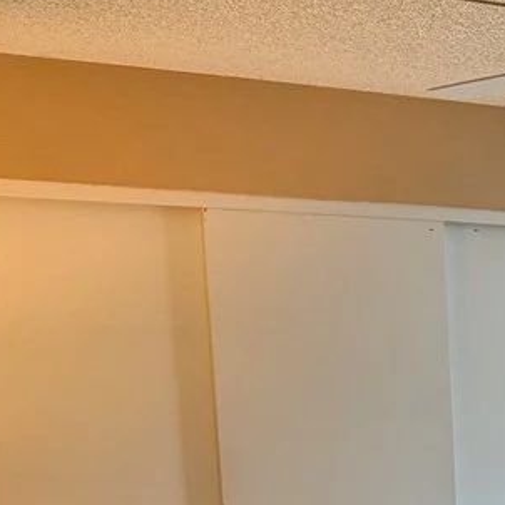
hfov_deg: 20.5
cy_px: 535
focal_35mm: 72
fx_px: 1188
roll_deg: -0.4
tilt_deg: -8.8
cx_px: 758
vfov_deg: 22.8
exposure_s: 1/60
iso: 320
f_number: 1.78
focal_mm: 6.76
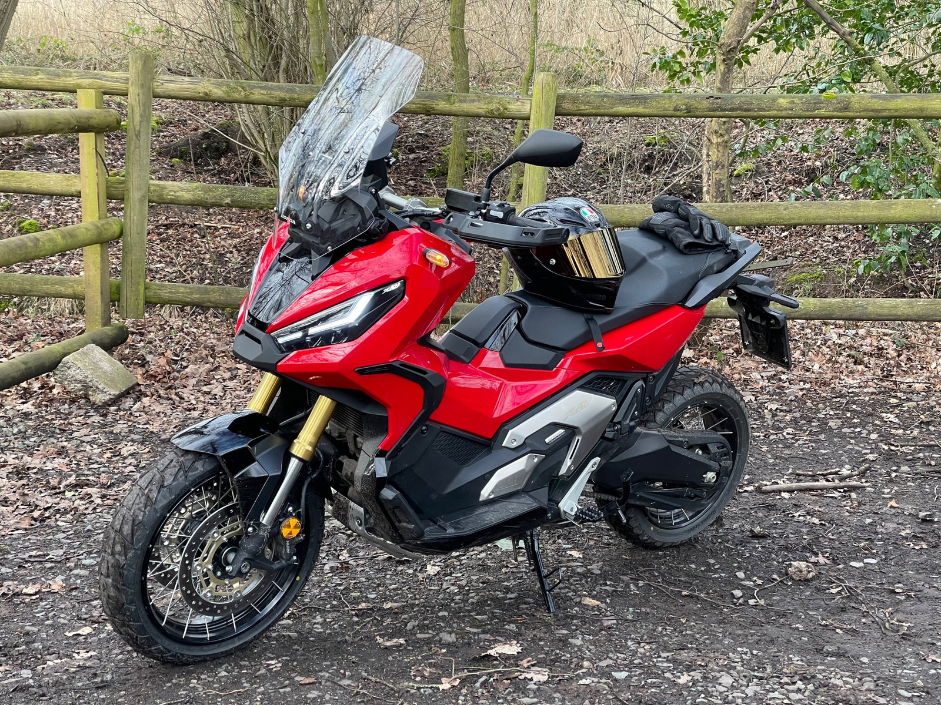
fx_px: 1740
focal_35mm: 64
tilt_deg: -9.9
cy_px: 352
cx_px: 470
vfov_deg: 22.9
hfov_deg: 30.3
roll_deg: -0.9
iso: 64
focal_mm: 7.5
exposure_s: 1/122
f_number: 2.2
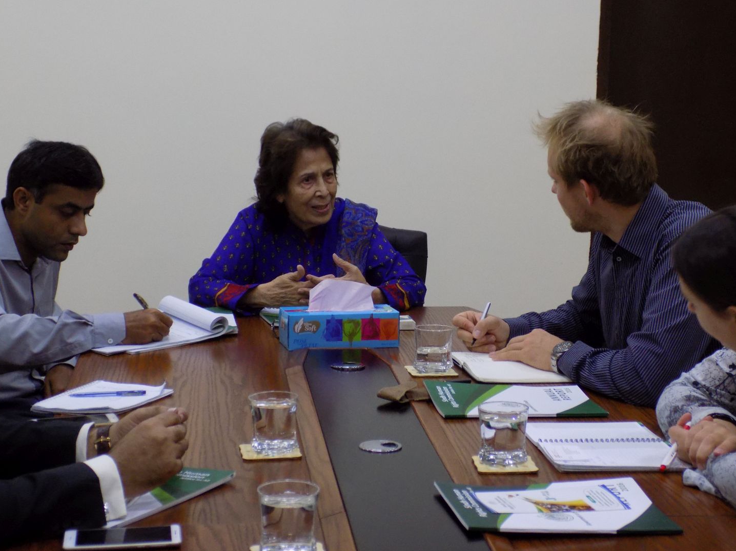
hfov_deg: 27.8
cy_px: 261
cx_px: 384
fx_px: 1488
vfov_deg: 21.0
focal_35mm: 70
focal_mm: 11.5
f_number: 4.1
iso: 320
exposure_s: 1/30
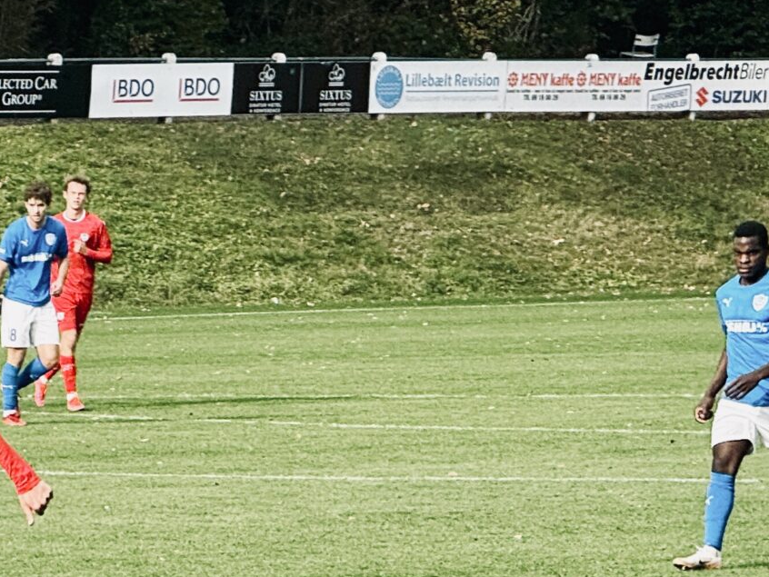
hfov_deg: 5.4
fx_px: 8066
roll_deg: +0.5
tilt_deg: -3.8
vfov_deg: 4.1
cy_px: 720
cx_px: -293
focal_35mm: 363
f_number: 2.8
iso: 50
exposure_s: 1/321
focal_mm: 15.66
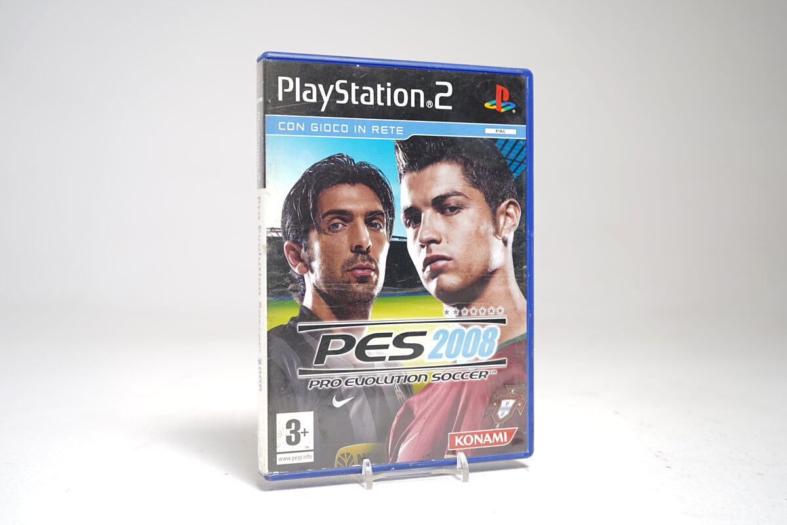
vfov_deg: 31.9
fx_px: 918
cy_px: 262
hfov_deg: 46.4
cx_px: 394
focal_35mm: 42
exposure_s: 1/2.5
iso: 64
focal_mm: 42
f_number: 5.6
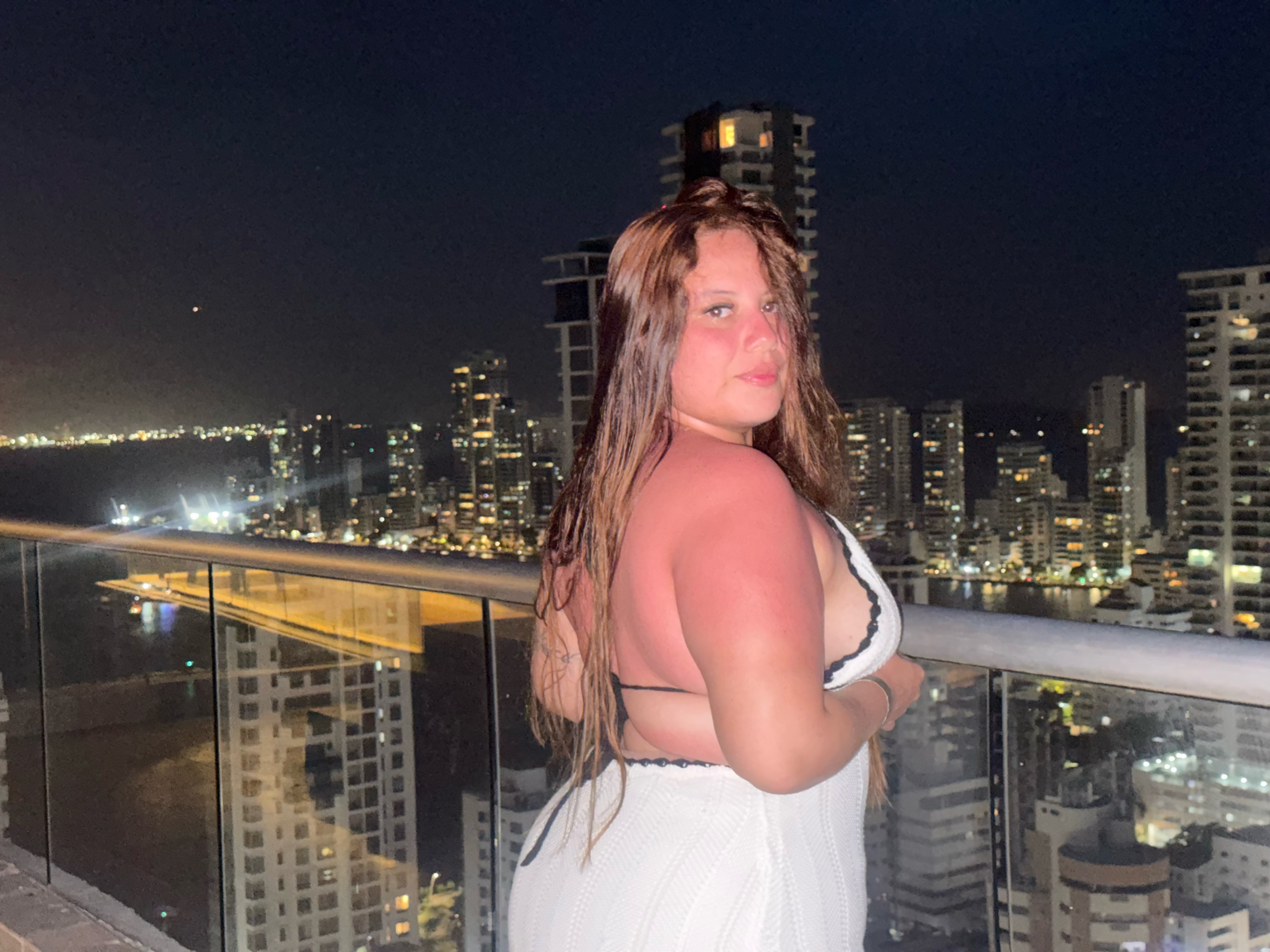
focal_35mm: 48
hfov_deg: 39.7
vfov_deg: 30.3
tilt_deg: -2.3
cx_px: 635
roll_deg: +1.8
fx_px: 1761
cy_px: 476
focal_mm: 6.76
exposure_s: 1/13
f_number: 1.78
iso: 640
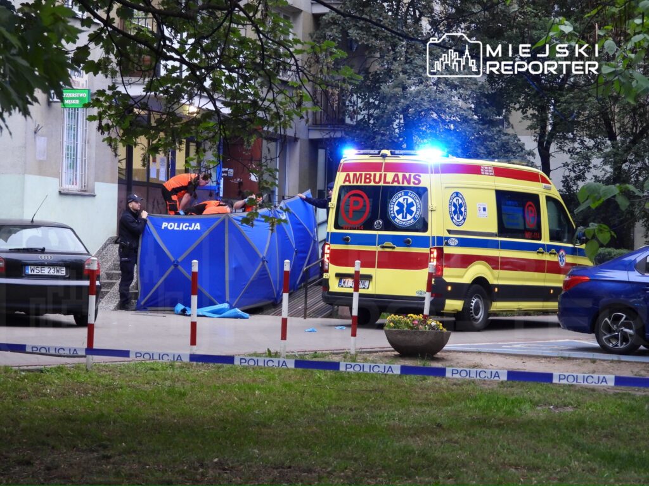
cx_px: 324
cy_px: 243
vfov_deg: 15.2
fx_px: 1819
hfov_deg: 20.2
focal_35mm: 97
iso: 400
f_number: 3.5
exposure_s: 1/25
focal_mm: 17.5
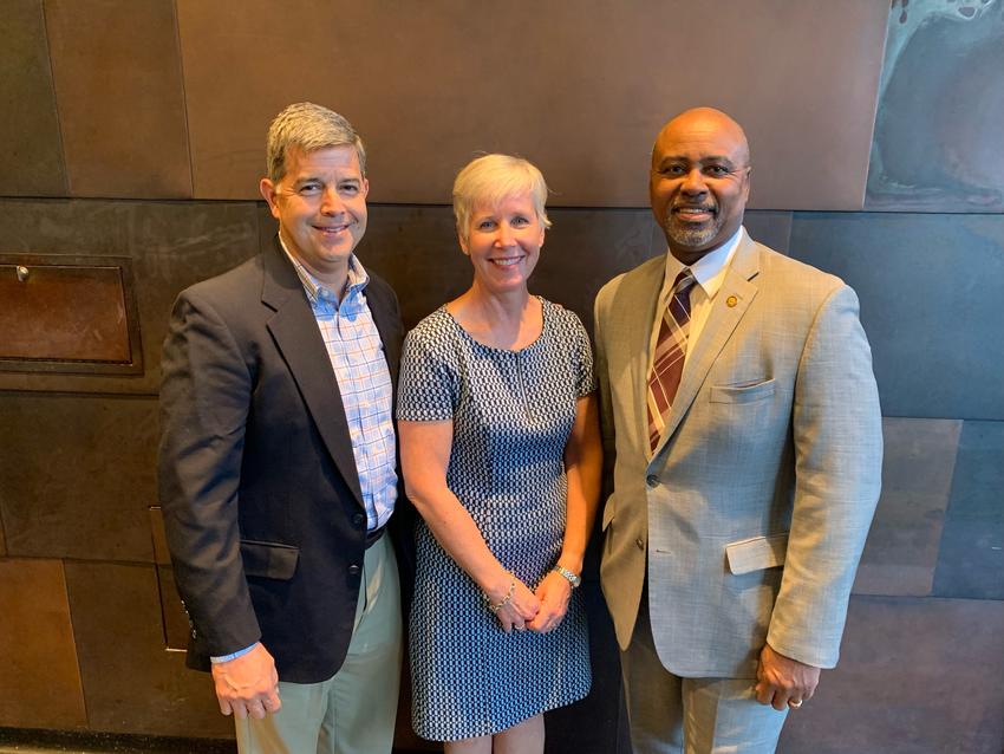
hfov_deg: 67.3
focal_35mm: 26
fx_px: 754
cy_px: 377
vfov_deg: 53.1
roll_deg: -1.3
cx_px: 502
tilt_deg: -17.0
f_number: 1.8
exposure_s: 1/40
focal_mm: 4.25
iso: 320
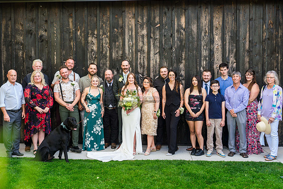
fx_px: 330
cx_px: 133
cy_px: 92
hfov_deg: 46.4
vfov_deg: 31.9
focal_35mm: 42
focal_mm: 39
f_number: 3.5
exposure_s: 1/400
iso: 400
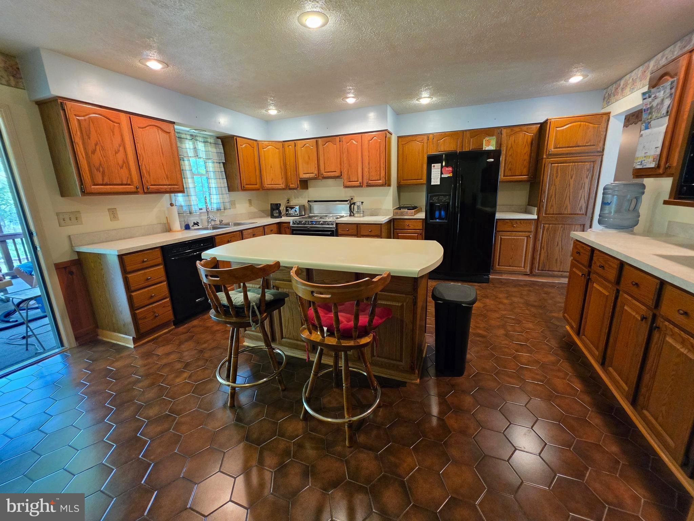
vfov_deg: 89.9
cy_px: 260
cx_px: 347
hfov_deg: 106.2
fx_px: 261
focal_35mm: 13
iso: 320
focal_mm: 2.2
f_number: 1.9
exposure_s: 1/60
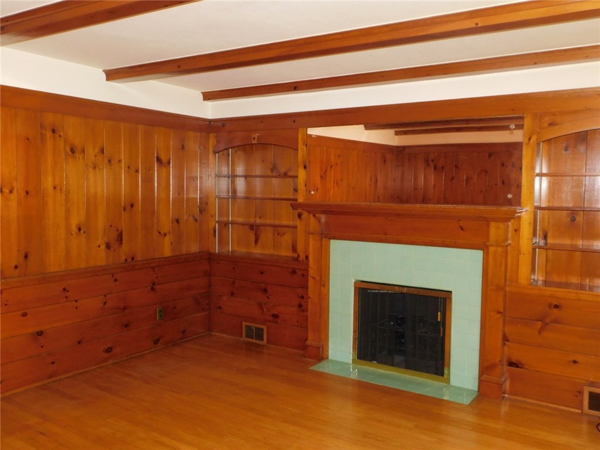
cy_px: 225
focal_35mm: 30
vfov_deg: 46.8
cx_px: 300
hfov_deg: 60.0
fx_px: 520
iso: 400
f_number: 3.2
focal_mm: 5.3
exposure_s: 1/30
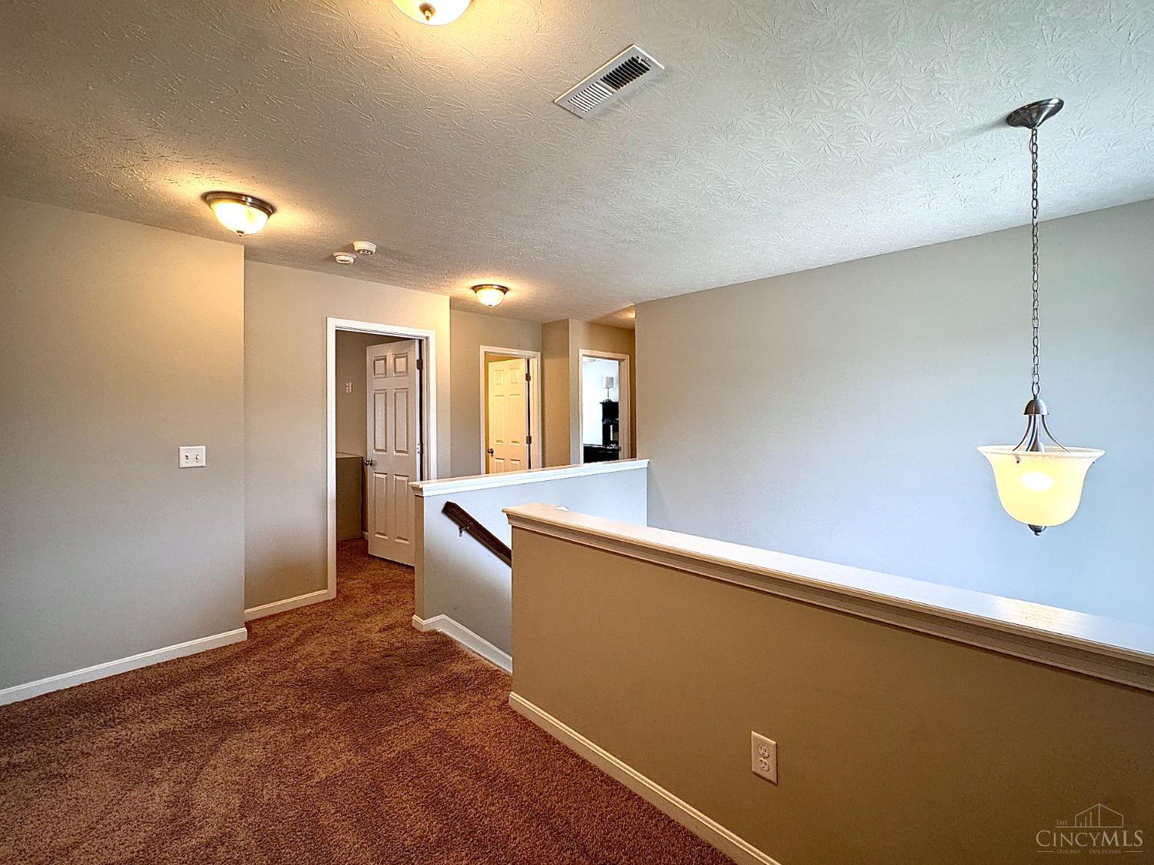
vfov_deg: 85.6
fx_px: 467
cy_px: 432
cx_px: 577
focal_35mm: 14
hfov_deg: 102.1
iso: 200
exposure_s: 1/120
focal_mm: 2.22
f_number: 2.2
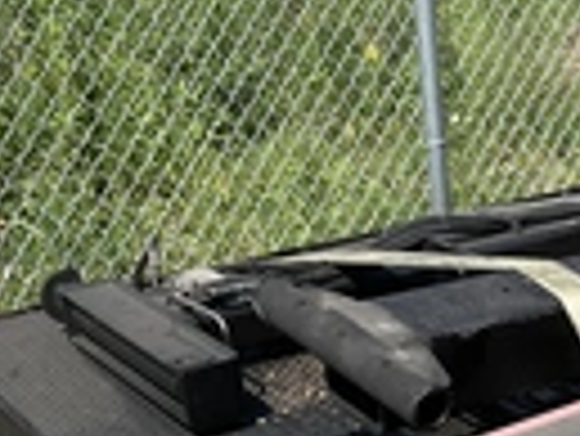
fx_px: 1509
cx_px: 706
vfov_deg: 15.7
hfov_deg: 20.3
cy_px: 553
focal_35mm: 90
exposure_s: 1/1490
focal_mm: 3
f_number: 1.8
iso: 25
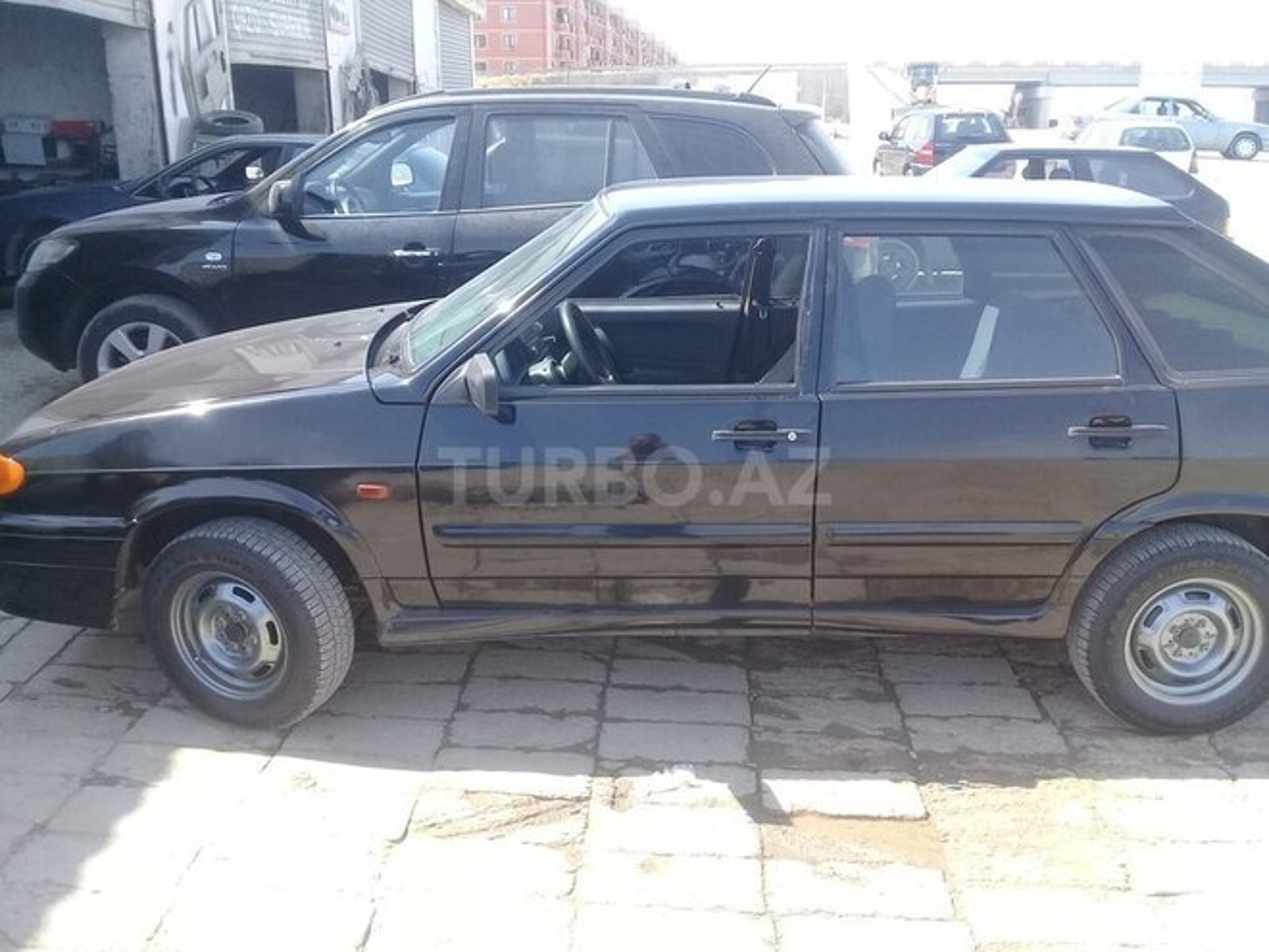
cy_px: 476
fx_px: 1136
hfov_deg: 58.4
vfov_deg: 45.4
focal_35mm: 31
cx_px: 634
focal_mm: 3.3
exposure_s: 1/323
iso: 50
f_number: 2.2
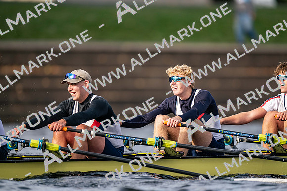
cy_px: 96
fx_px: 4787
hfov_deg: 3.4
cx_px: 144
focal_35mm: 600
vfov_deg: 2.3
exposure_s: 1/2500
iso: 400
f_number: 4
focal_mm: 600
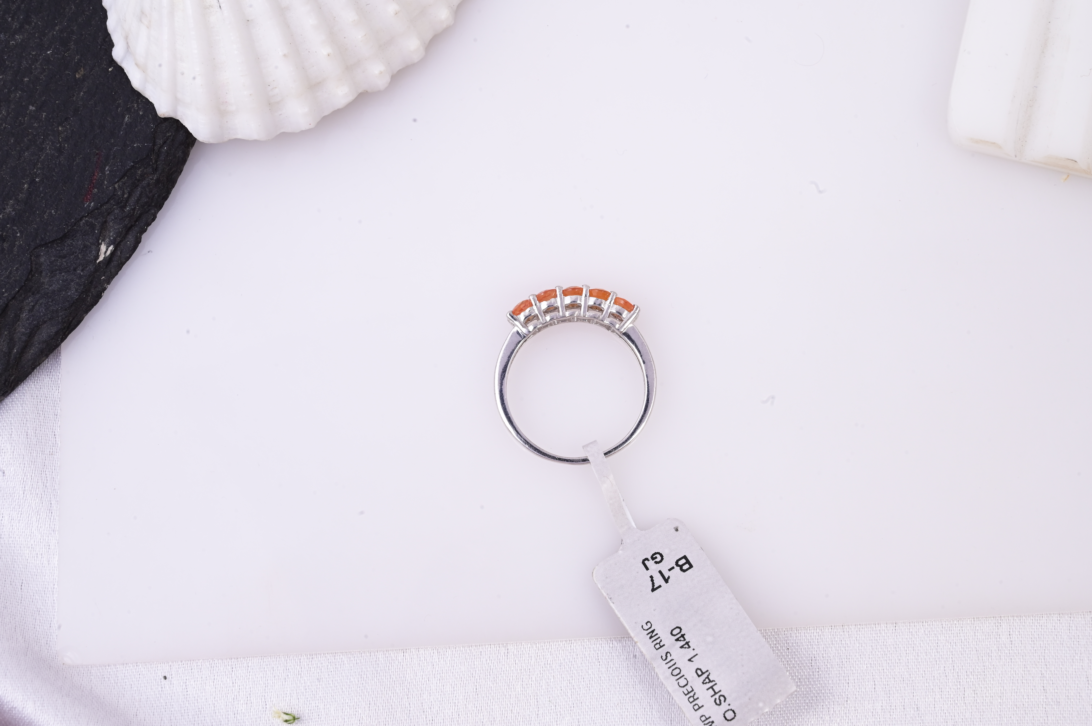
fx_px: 2122
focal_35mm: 70
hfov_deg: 28.9
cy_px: 363
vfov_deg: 19.4
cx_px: 546
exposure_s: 1/80
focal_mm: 70
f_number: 20
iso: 640
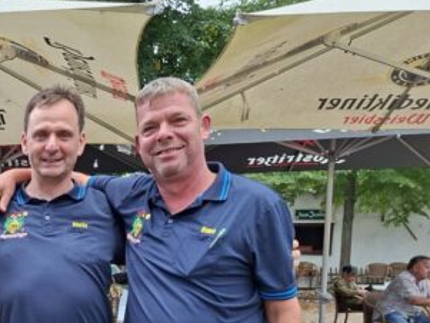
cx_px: -26
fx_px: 683
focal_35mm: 55
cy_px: 347
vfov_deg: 24.9
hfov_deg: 31.5
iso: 50
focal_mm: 5.54
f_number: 1.8
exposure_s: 1/304
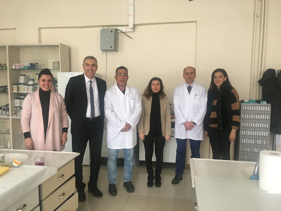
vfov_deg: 48.2
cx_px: 140
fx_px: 235
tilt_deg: -4.2
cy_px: 106
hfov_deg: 61.7
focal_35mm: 29
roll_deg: -0.6
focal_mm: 4.15
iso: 40
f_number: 2.2
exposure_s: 1/33
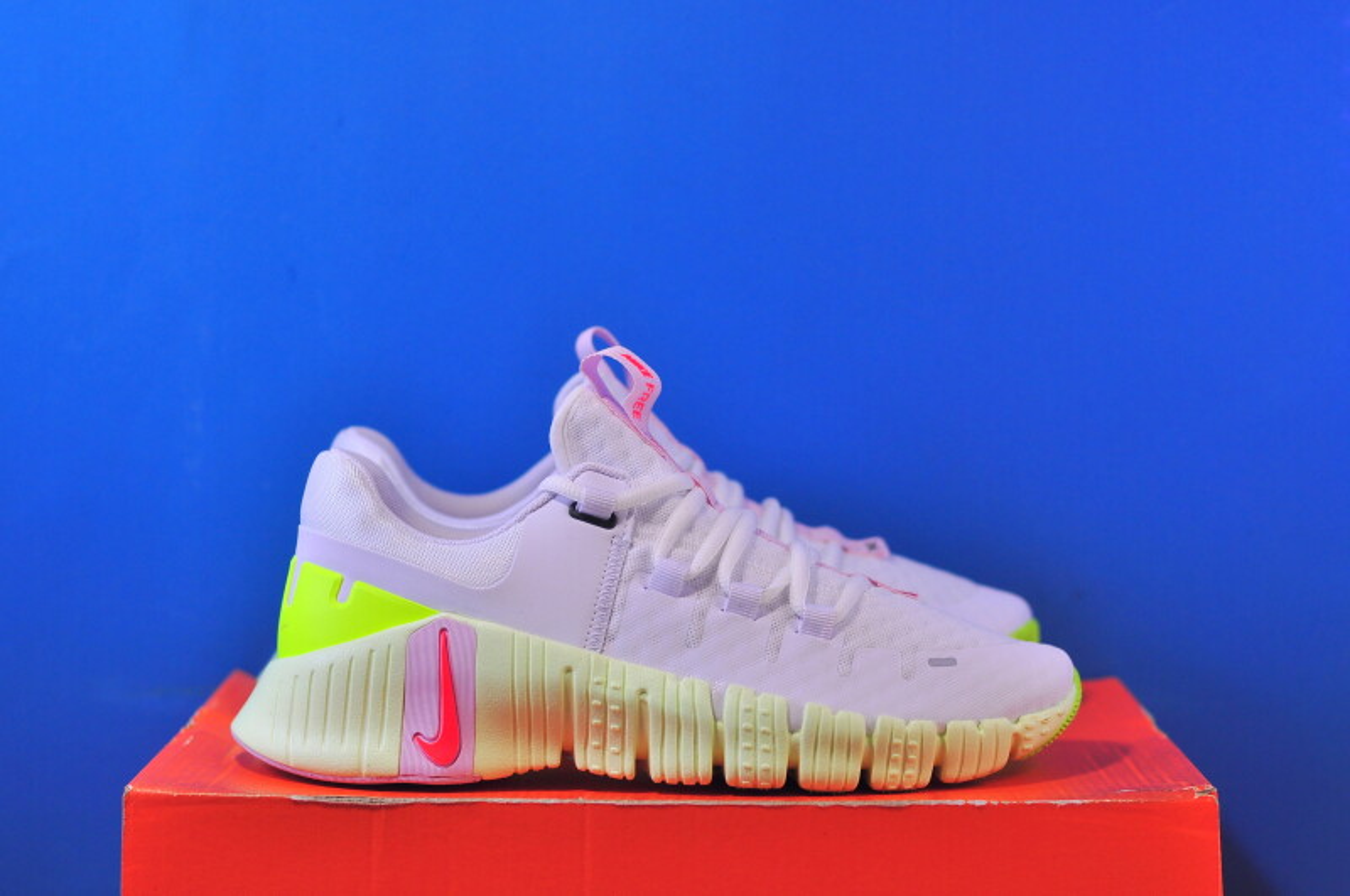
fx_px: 2808
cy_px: 448
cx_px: 675
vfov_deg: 18.1
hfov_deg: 27.0
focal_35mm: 75
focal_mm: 50
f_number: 3.2
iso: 250
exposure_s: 1/320
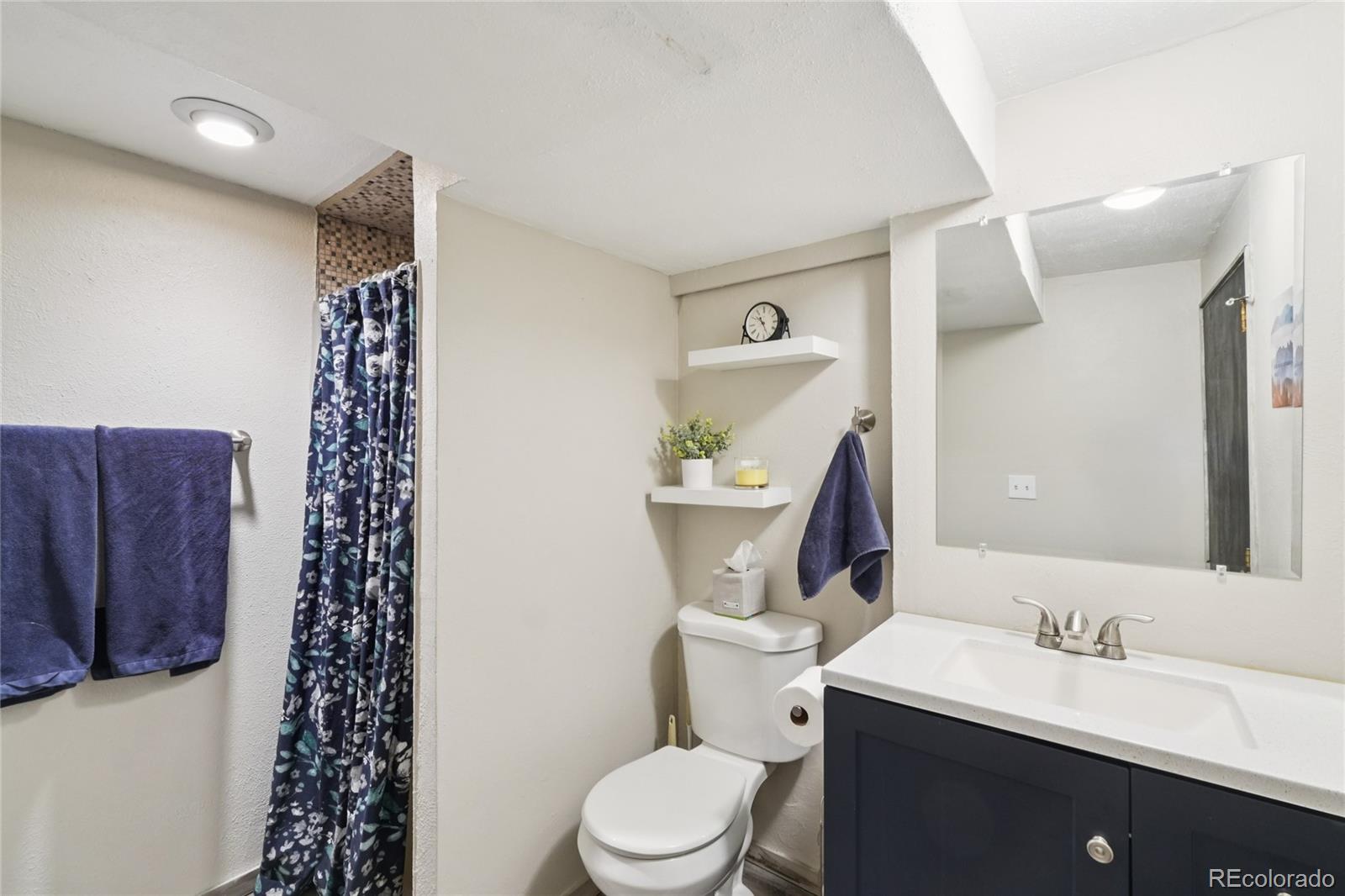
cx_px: 672
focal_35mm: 15
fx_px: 560
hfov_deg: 100.4
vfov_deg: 77.3
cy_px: 448
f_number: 8
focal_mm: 10
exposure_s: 1/3.33
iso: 800
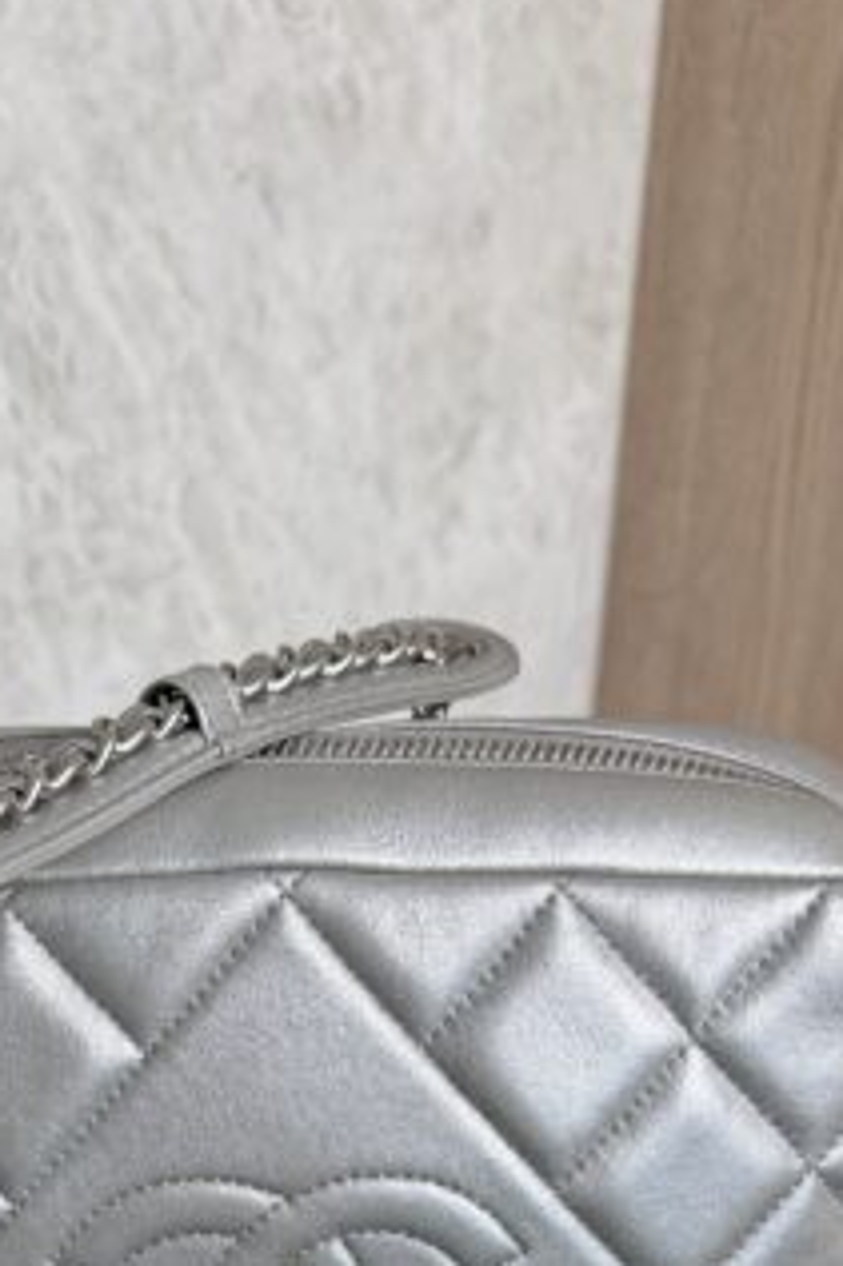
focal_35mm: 63
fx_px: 2215
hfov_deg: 21.4
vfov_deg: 28.5
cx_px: 204
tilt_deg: -31.0
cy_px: 1442
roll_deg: -2.1
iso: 320
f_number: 1.78
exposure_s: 1/120
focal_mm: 6.76
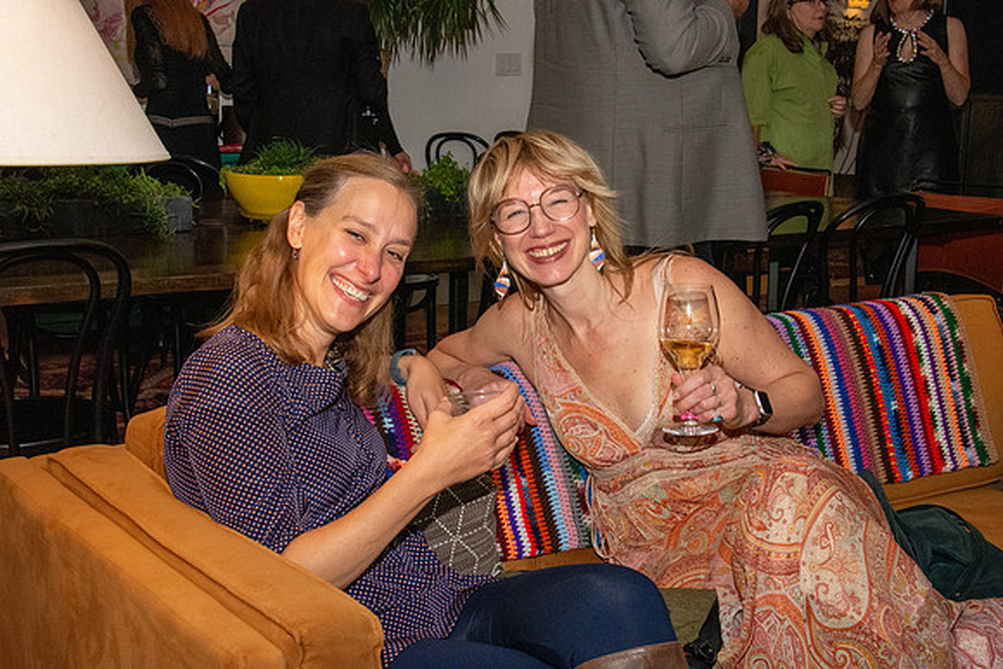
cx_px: 502
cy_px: 334
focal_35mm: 52
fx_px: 1463
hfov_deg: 37.8
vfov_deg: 25.8
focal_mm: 35
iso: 5000
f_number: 14
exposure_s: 1/160
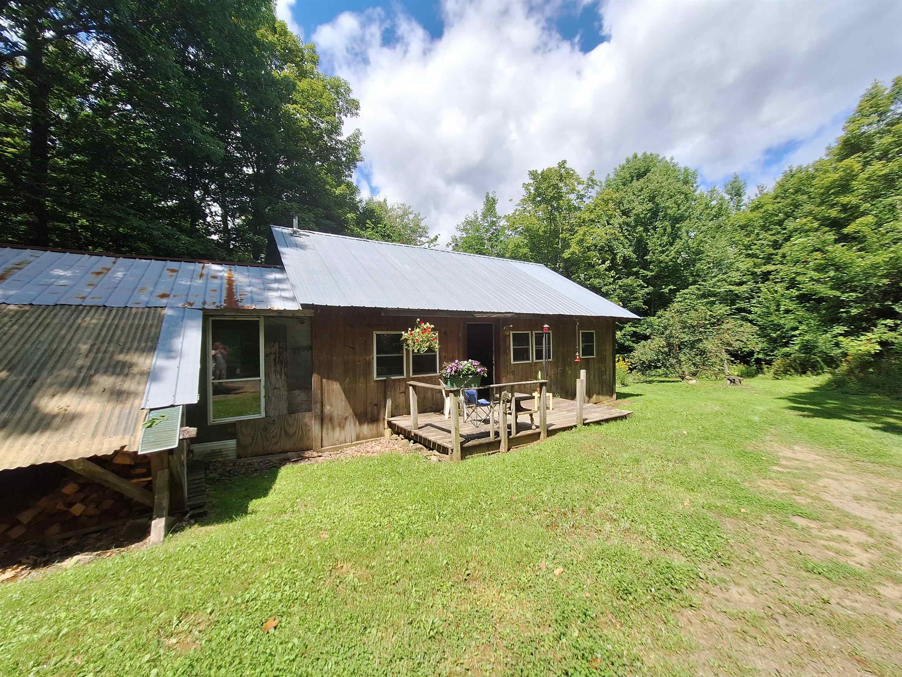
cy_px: 338
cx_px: 451
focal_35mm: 13
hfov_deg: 106.2
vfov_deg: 89.9
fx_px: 339
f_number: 2.2
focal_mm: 1.74
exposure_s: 1/2000
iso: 40
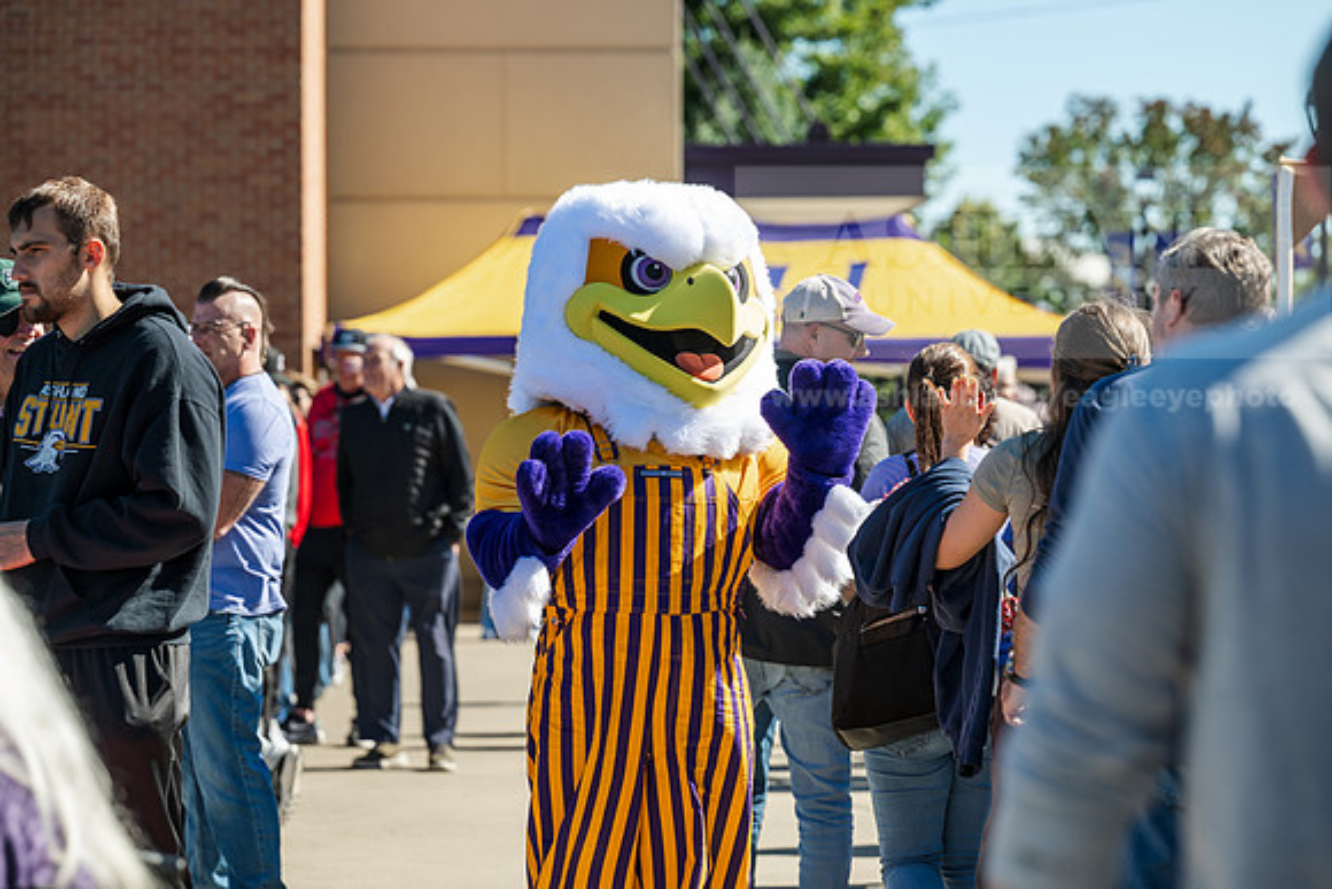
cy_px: 444
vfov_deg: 10.2
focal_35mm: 135
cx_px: 666
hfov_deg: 15.2
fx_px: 4996
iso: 160
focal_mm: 135
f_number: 4.5
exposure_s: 1/800
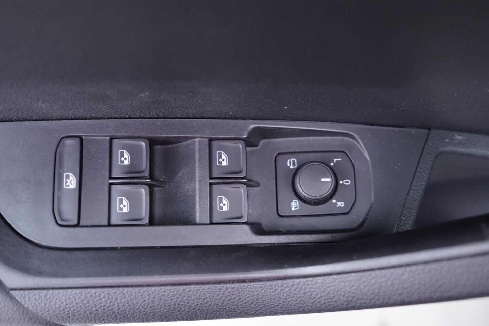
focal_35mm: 36
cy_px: 163
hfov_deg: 53.1
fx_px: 489
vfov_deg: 36.9
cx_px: 244
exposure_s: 1/40
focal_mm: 24
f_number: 2.8
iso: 500
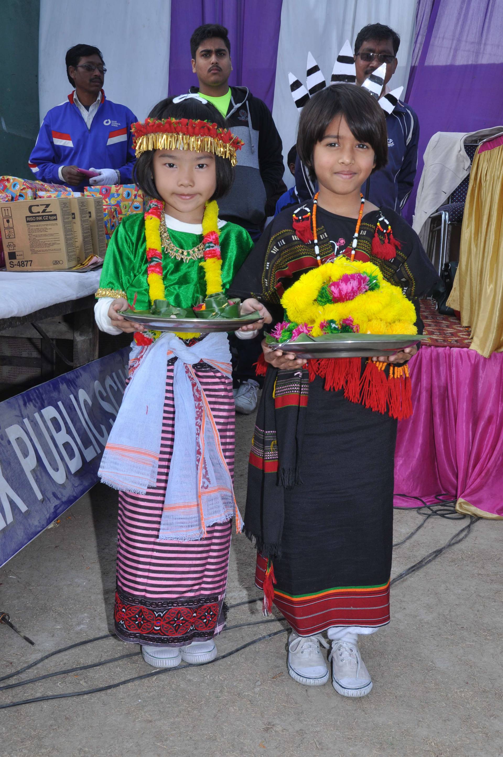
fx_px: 820
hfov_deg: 34.1
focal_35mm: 39
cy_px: 378
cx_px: 252
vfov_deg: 49.6
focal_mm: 26
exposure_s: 1/200
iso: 200
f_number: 10
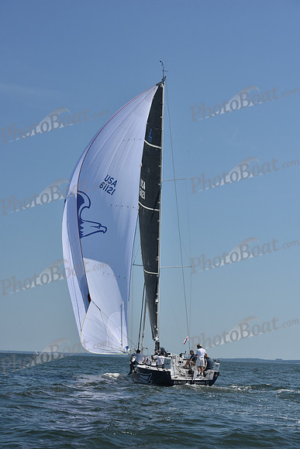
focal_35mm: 70
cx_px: 150
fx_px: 874
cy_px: 224
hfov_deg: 19.5
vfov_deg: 28.8
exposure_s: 1/1250
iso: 250
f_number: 10
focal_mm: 70
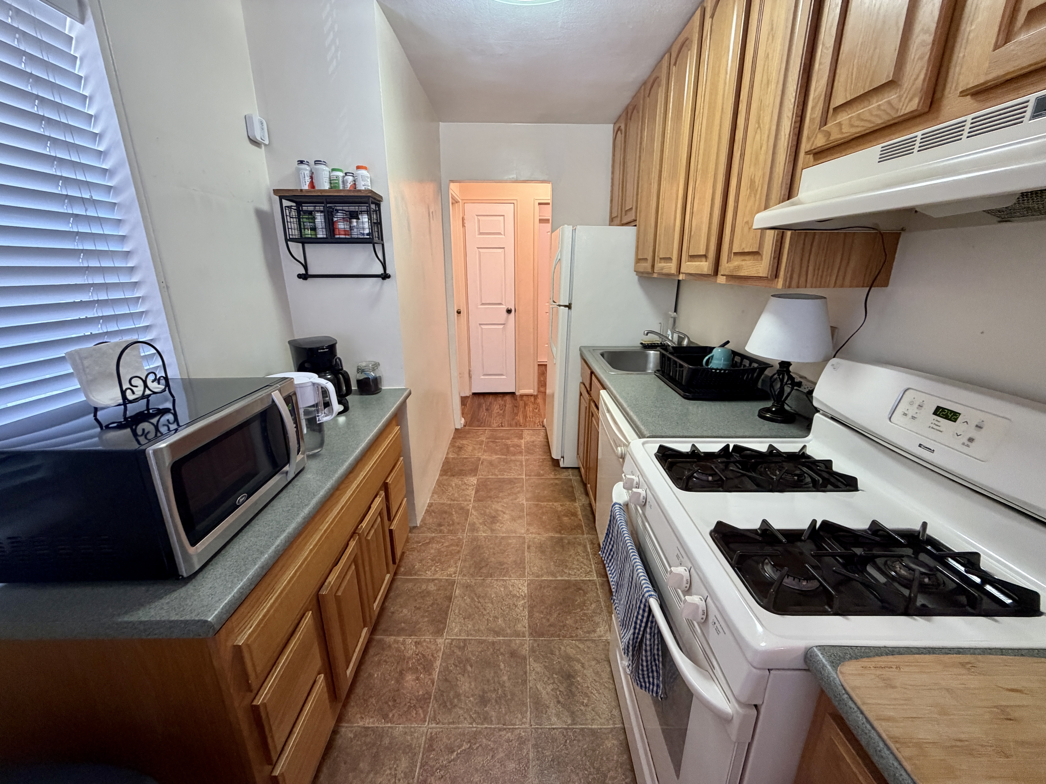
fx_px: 423
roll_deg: +0.0
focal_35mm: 14
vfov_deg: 85.7
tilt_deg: -16.5
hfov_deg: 102.1
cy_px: 392
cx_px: 523
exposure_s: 1/60
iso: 320
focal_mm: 2.22
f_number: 2.2
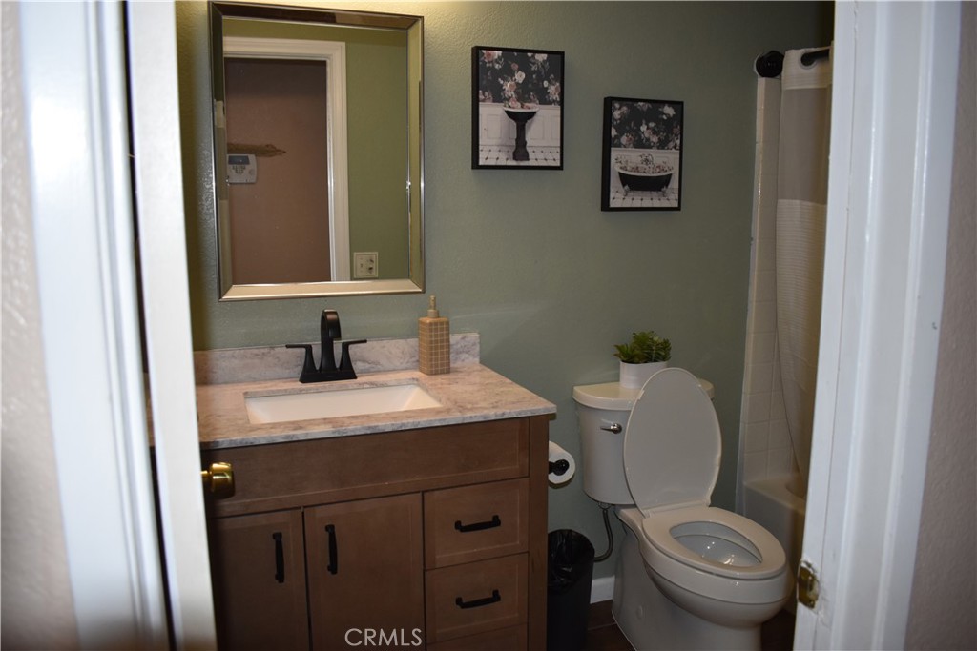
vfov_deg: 47.9
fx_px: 733
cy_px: 326
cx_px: 488
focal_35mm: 27
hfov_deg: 67.4
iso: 800
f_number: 3.5
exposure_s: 1/160
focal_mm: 18
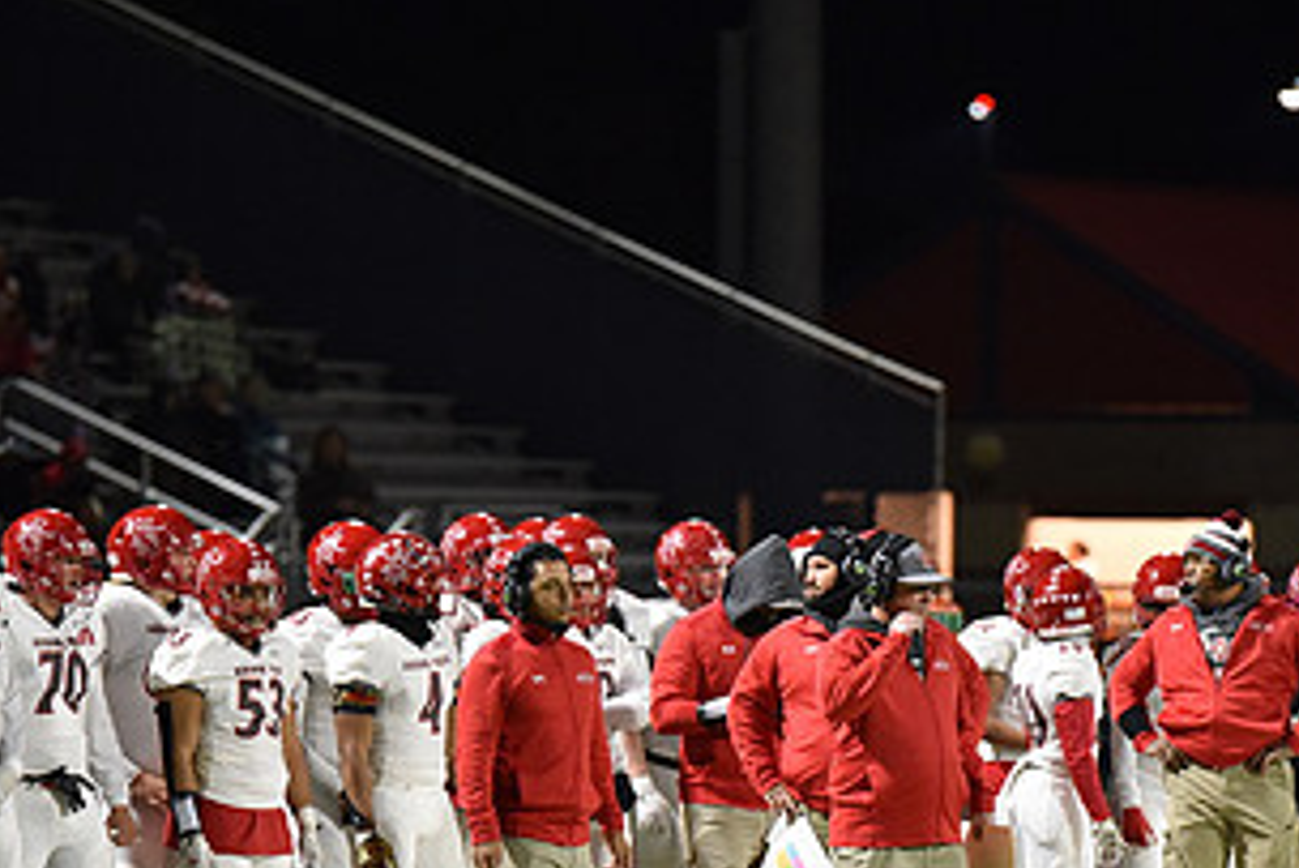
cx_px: 893
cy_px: 648
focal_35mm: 381
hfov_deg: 5.4
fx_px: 13754
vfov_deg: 3.6
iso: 5600
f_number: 2.8
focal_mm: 200
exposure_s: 1/500
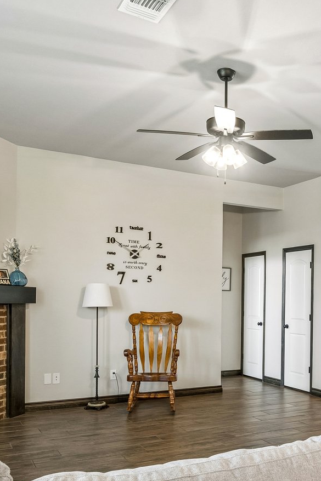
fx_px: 468
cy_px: 307
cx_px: 249
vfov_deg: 53.7
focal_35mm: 35
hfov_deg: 36.7
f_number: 6.3
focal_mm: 10
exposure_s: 1/50
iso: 200
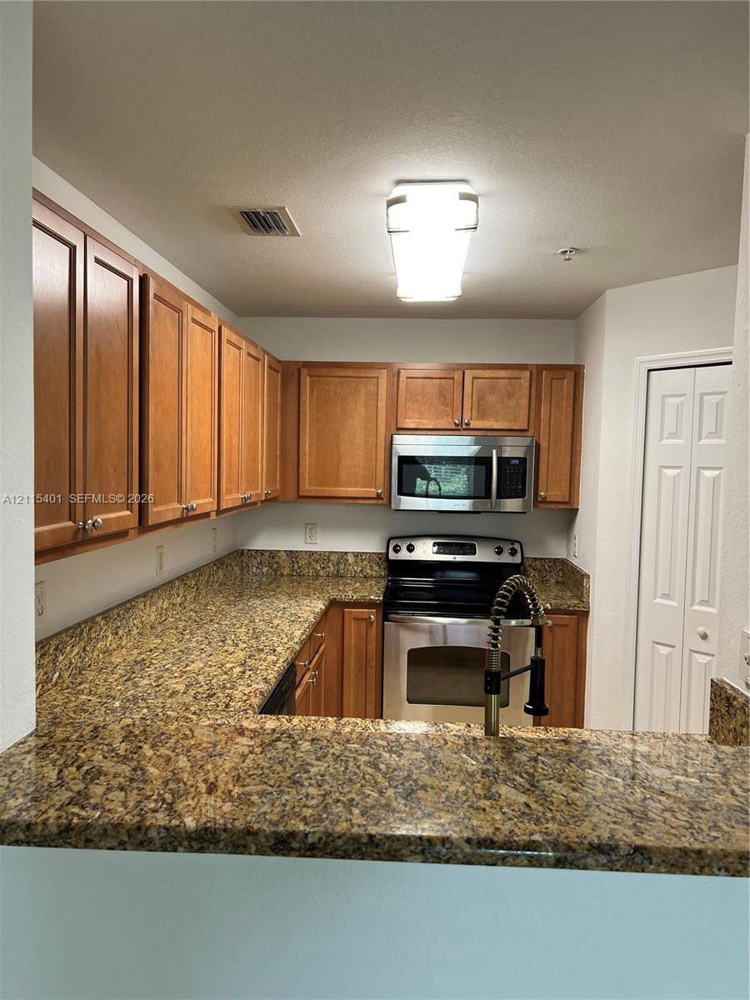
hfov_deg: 53.1
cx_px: 375
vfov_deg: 67.3
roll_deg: -2.0
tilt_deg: -2.8
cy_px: 500
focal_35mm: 26
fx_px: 751
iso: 80
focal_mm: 5.7
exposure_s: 1/60
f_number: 1.5
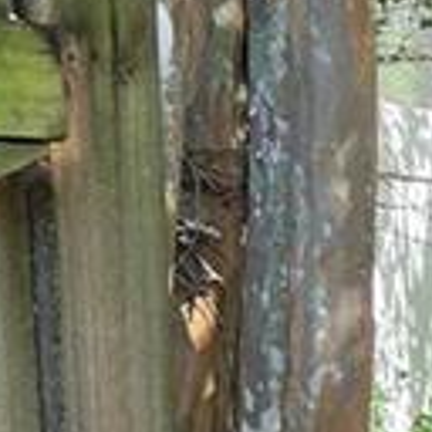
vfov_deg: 8.9
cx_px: 1418
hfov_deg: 7.7
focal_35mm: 190
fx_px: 2683
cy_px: 705
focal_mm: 5.4
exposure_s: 1/673
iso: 80
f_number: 1.8
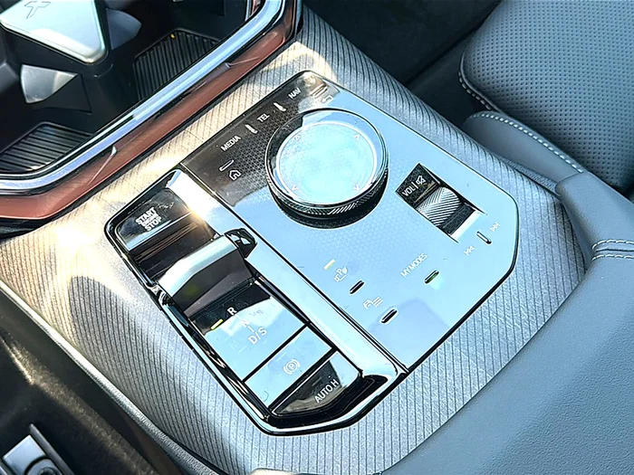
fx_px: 678
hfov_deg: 50.1
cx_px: 317
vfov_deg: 38.7
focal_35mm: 37
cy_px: 238
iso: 50
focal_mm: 6.86
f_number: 1.78
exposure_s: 1/78
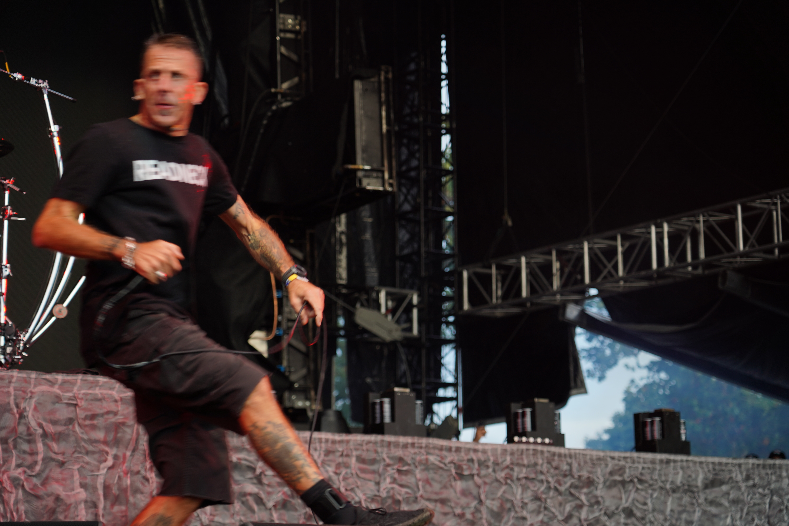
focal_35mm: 86
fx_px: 1885
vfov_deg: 15.9
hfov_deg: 23.6
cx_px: 394
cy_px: 263
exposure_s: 1/100
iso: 160
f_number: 4
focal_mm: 86
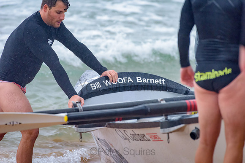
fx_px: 3434
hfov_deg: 4.1
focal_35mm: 505
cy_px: 81
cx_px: 124
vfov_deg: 2.7
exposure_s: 1/1250
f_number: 5.6
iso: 3200
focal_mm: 500
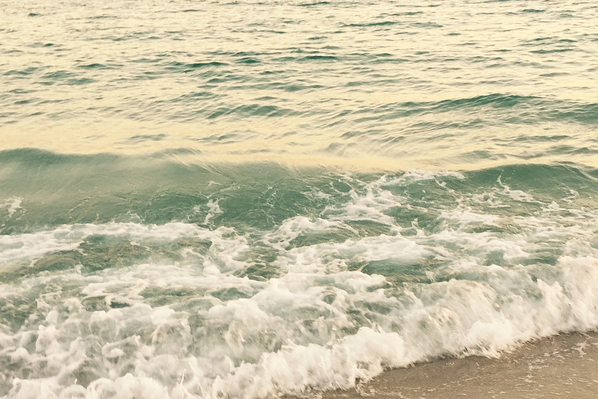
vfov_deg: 28.0
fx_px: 781
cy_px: 326
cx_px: 341
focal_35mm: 47
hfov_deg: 41.8
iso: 40
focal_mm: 4.15
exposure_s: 1/120
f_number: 2.2
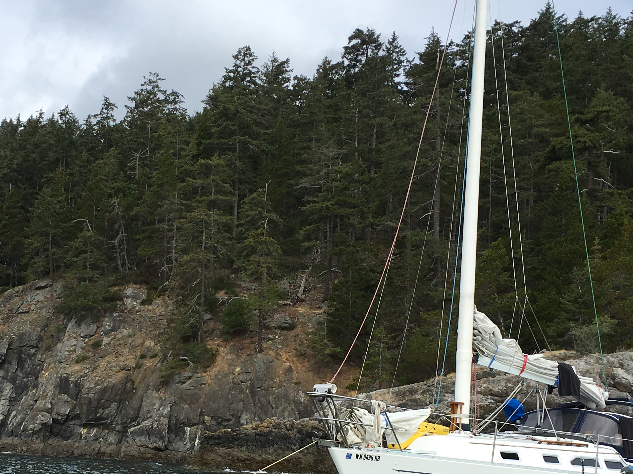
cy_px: 356
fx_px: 1079
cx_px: 239
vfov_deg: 24.5
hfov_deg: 32.6
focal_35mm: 59
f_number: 2.2
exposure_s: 1/1789
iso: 25
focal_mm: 4.15
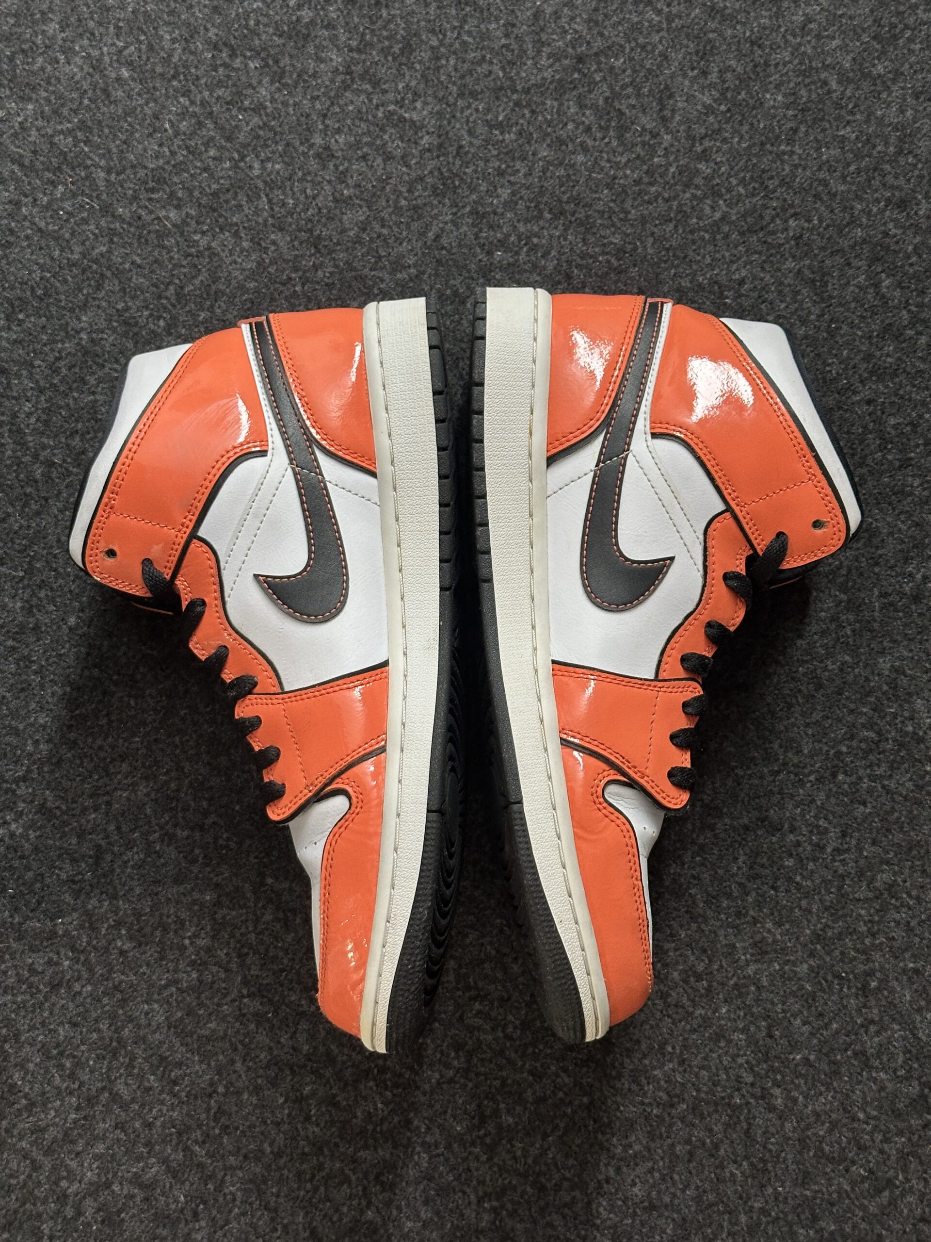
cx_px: 466
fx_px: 1721
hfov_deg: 30.3
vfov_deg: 39.7
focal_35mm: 48
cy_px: 621
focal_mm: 6.86
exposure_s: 1/36
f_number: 1.78
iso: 200
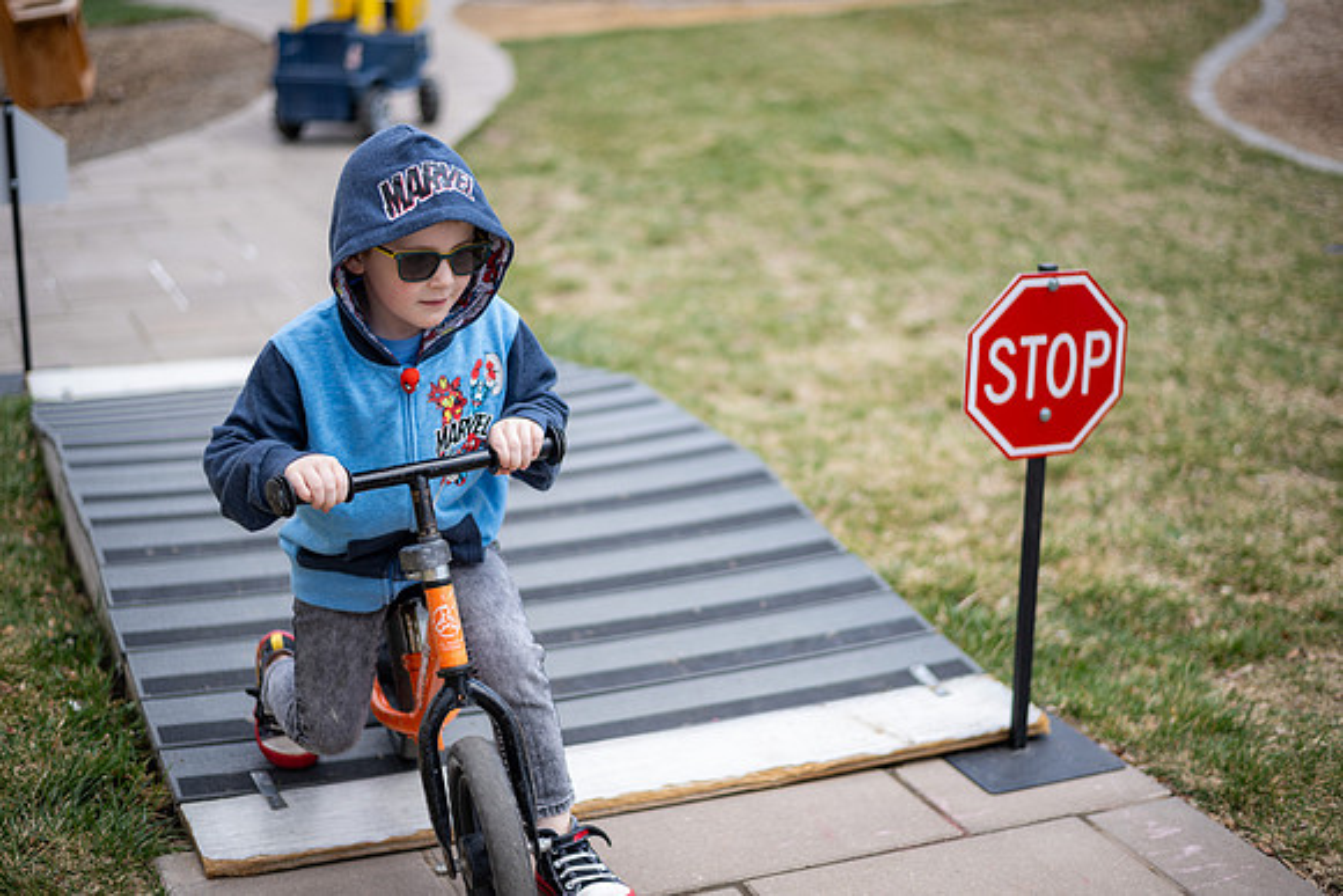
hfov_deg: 39.6
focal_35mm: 50
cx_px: 672
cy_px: 448
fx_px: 1866
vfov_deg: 27.0
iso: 100
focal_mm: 50
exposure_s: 1/1600
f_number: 2
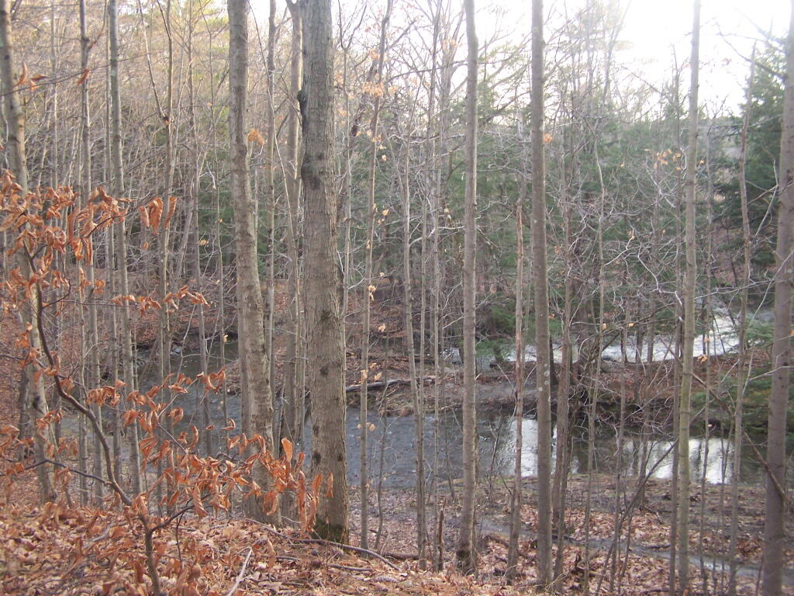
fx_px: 872
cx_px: 397
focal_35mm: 38
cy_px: 298
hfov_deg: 49.0
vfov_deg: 37.7
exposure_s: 1/50
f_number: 2.8
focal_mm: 6.3
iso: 200
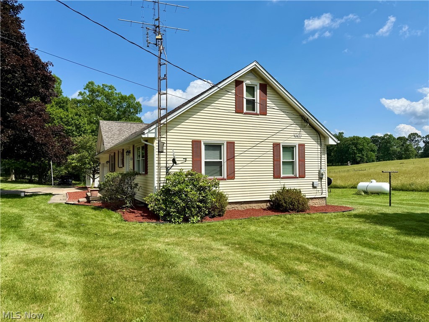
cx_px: 214
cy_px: 161
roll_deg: +0.6
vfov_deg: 56.8
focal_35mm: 24
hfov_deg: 71.6
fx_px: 297
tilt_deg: +2.5
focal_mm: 6.76
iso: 80
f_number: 1.78
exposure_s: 1/7353
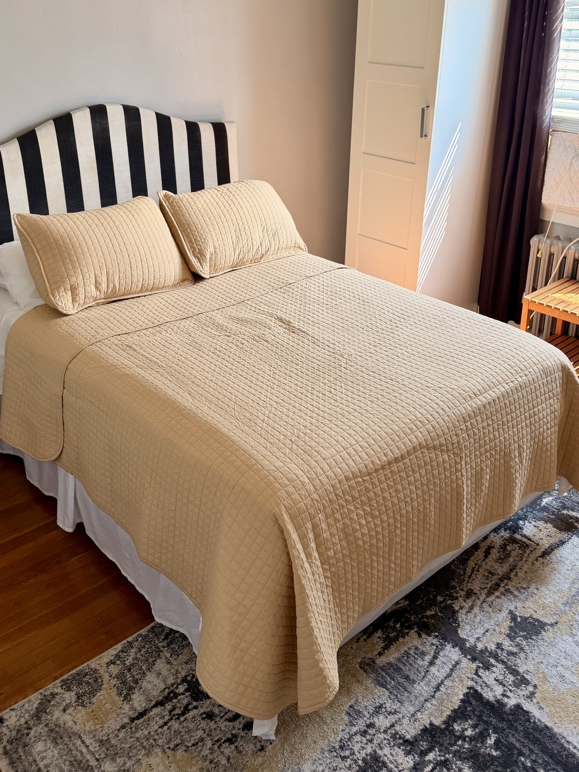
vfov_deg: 54.7
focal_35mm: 33
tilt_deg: -20.7
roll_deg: +0.0
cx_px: 278
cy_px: 285
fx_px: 736
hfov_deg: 42.9
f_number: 1.78
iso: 125
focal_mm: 6.76
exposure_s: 1/121
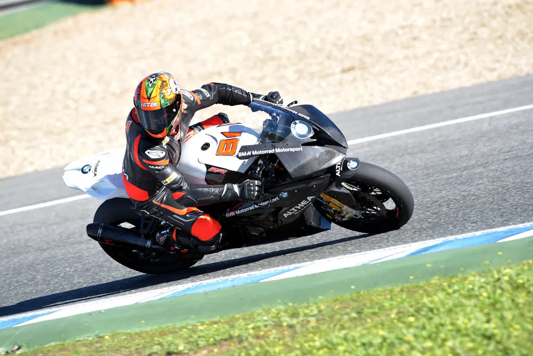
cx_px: 266
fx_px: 4443
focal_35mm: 300
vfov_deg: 4.6
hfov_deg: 6.9
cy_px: 178
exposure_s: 1/1000
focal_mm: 300
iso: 400
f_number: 7.1
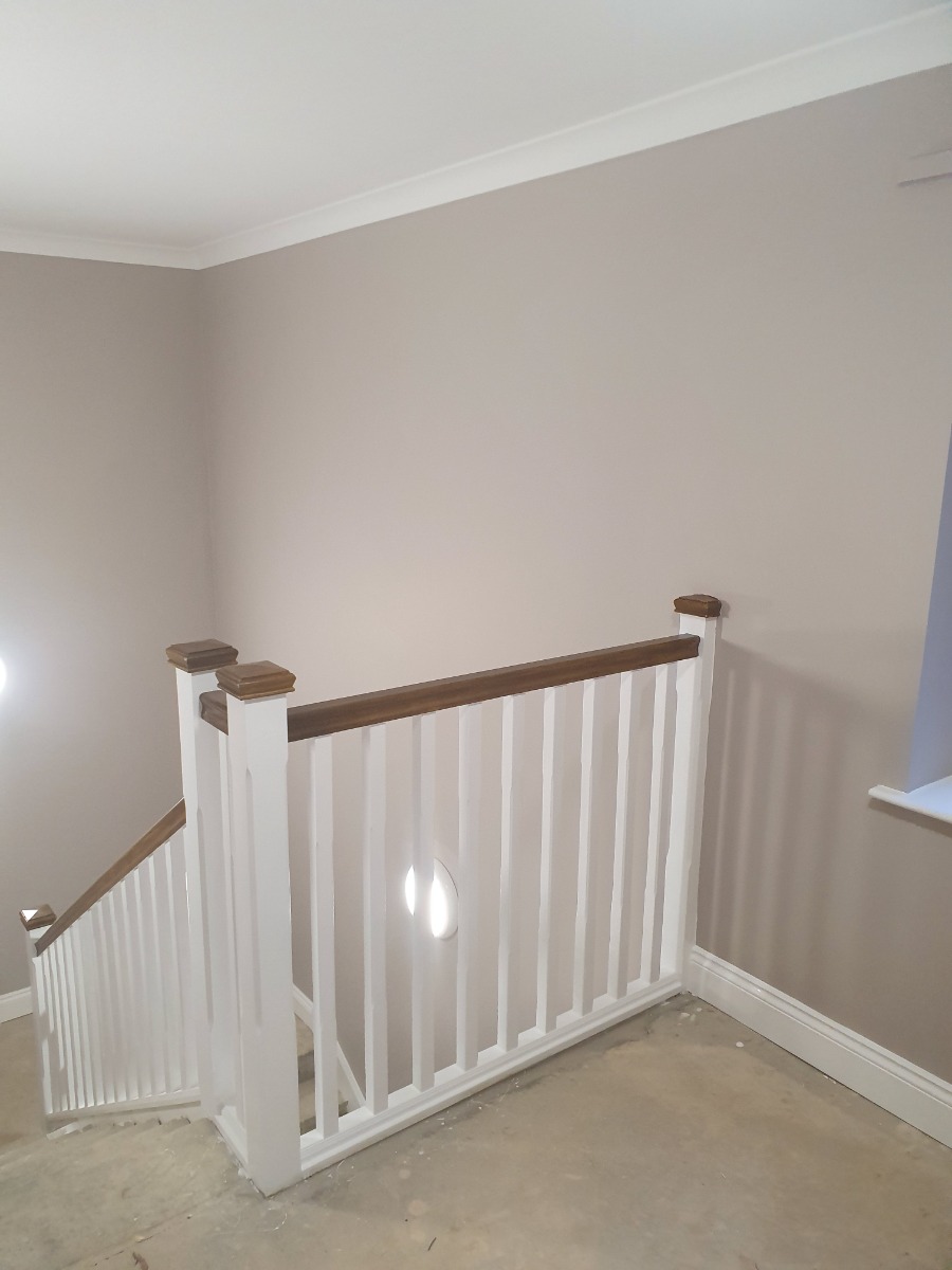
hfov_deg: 53.1
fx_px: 953
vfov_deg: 67.3
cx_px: 476
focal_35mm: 26
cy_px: 635
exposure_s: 1/50
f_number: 2.4
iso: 320
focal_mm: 4.32
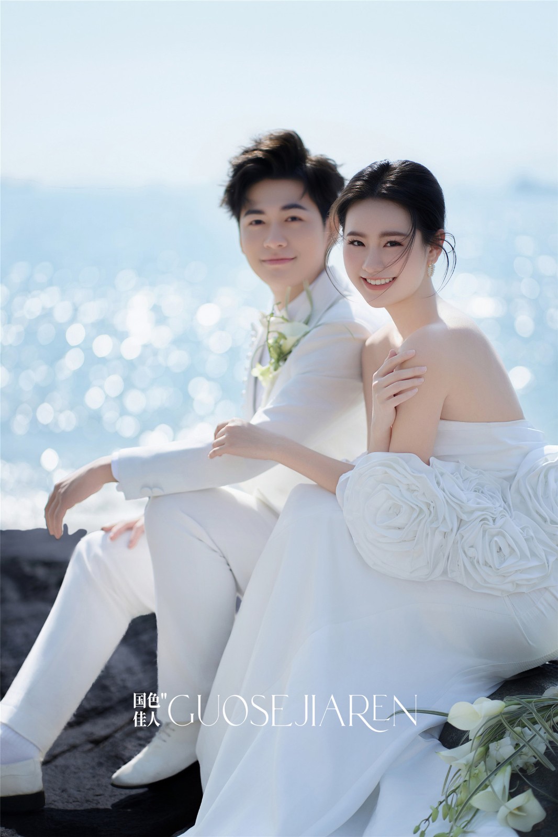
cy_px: 418
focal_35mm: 85
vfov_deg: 23.9
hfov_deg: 16.1
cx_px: 279
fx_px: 1977
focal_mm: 85
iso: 100
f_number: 1.8
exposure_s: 1/6400
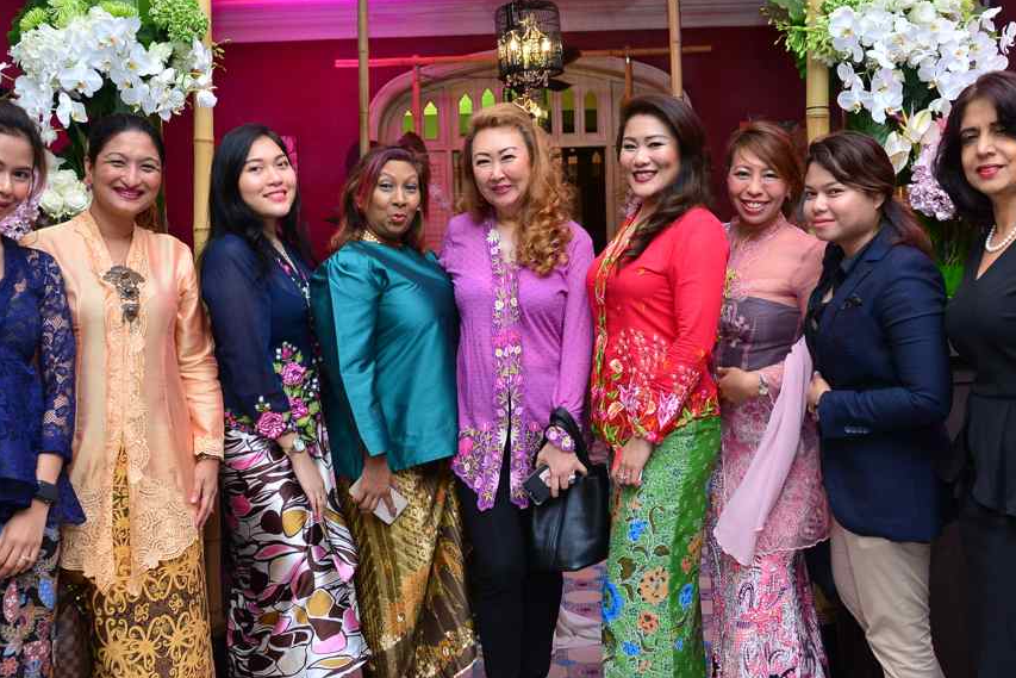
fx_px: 1016
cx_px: 511
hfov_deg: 53.1
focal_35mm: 36
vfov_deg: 36.9
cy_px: 310
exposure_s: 1/125
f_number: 4
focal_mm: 24
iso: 1250
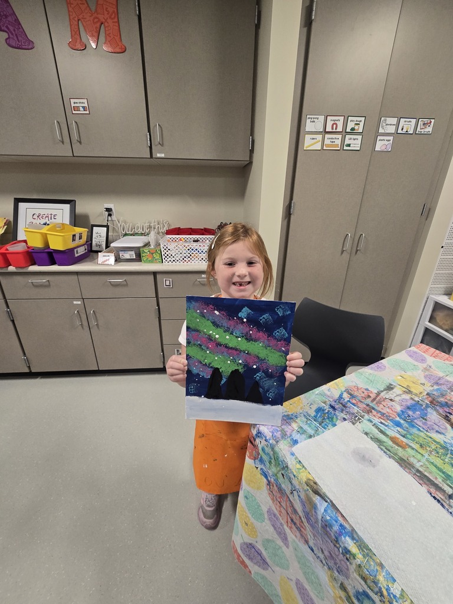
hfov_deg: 89.9
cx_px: 226
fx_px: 227
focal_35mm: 13
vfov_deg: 106.2
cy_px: 302
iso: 160
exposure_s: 1/60
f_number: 2.2
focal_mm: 2.2
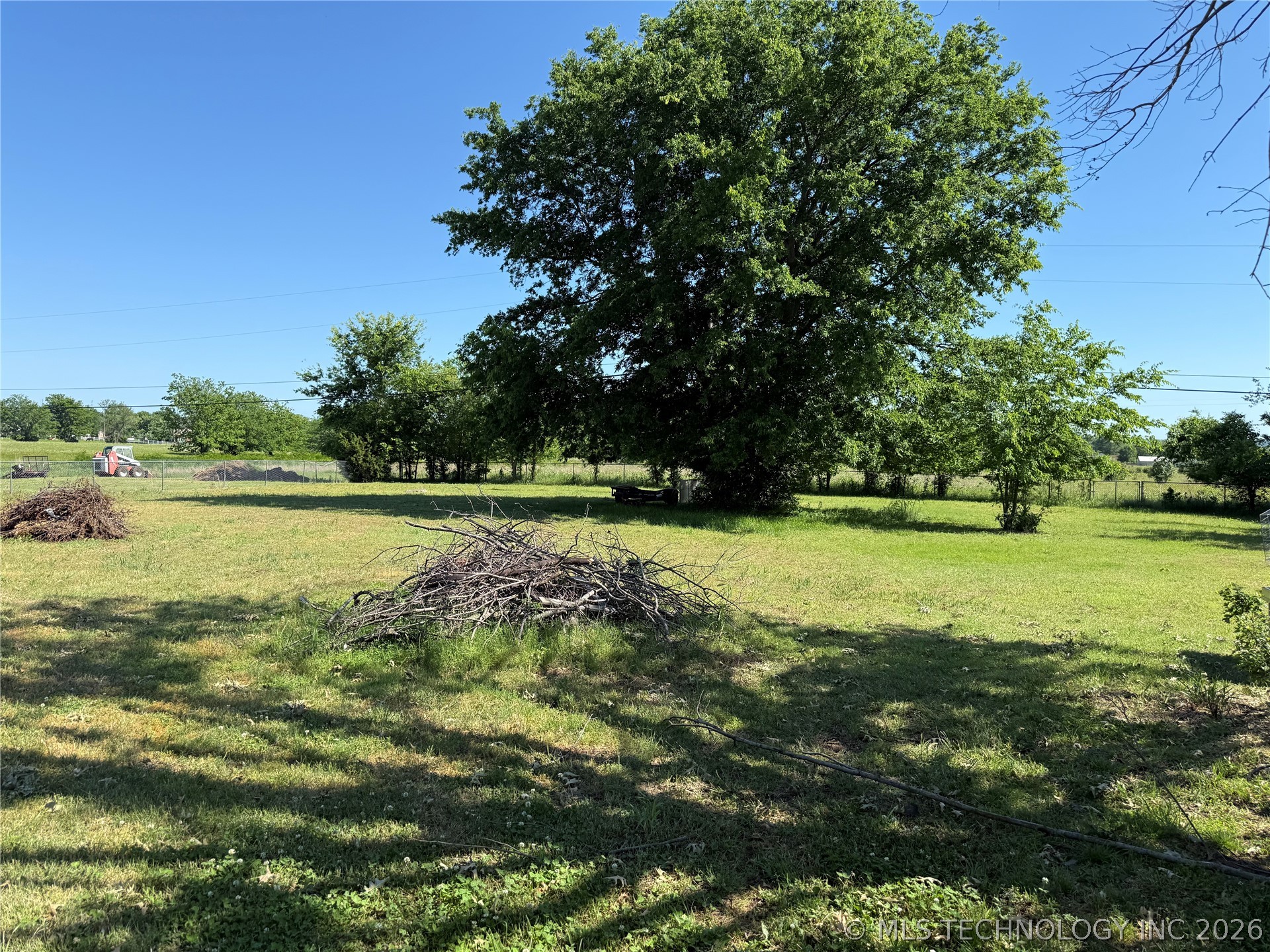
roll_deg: -0.3
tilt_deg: -1.1
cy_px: 476
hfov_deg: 71.6
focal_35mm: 24
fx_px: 881
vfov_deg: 56.8
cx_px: 635
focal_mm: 6.76
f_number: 1.78
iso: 80
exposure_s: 1/2370
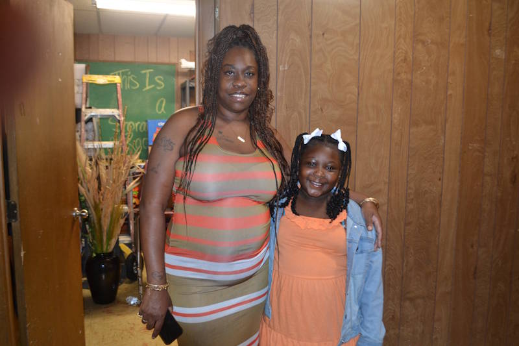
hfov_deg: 61.9
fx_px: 432
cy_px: 173
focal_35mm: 30
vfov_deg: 43.6
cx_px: 260
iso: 1100
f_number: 3.8
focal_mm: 20
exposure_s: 1/60
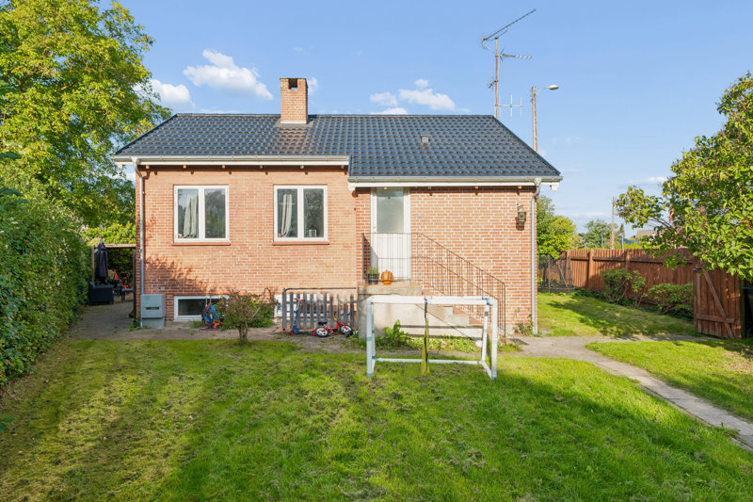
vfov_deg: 59.5
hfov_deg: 81.2
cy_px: 251
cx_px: 376
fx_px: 439
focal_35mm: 21
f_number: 10
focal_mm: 21
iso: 250
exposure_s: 1/200
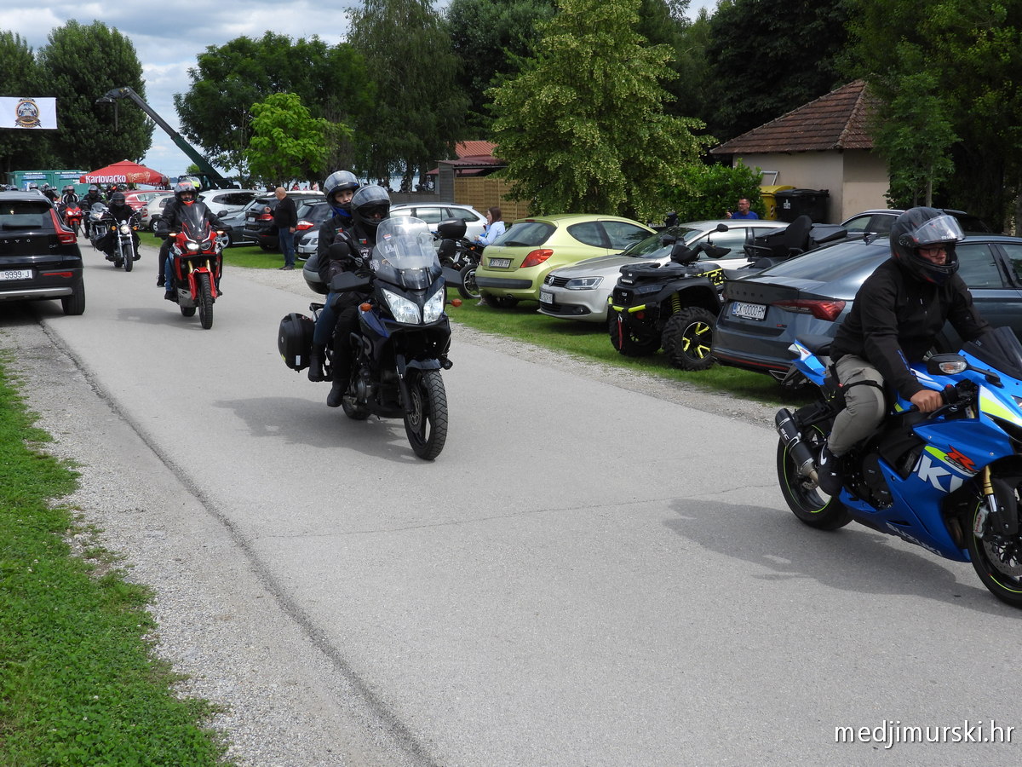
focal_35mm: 44
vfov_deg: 32.9
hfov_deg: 42.9
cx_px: 511
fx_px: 1299
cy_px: 384
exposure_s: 1/1250
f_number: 3.2
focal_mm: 7.9
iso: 100
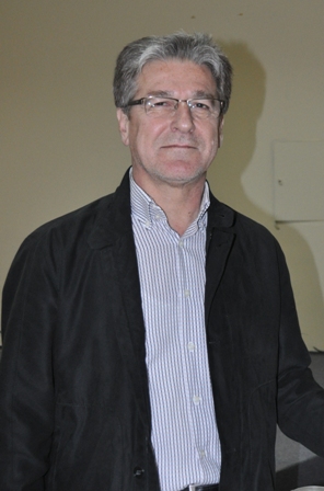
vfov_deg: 49.7
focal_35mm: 39
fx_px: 530
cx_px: 162
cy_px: 246
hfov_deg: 34.0
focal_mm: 26
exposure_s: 1/60
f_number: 4.2
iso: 800
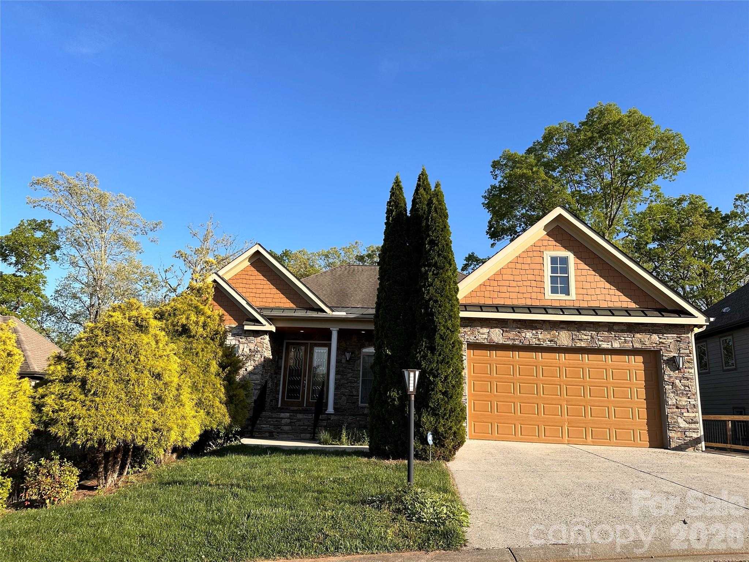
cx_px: 374
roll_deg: -2.2
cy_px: 281
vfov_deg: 56.8
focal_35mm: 24
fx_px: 519
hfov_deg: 71.6
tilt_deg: +14.0
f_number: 1.78
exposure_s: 1/2732
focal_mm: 6.86
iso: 80
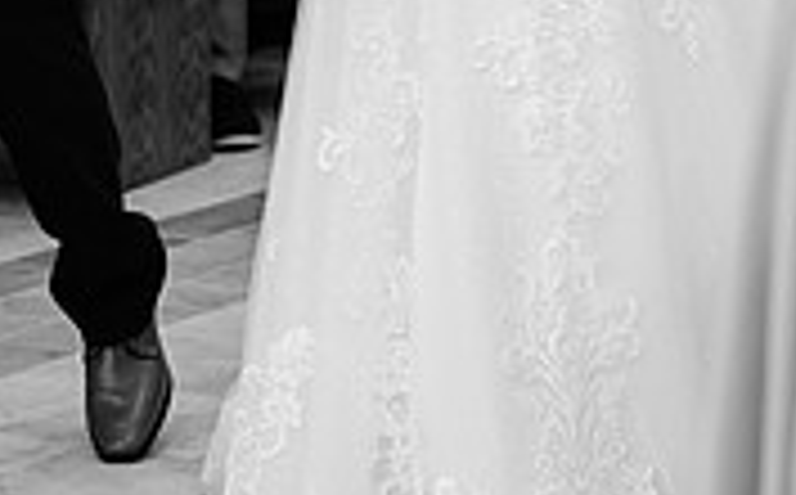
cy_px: -248
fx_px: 5068
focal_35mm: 234
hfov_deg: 9.0
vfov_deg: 5.5
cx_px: 252
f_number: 2.8
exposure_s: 1/250
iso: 1600
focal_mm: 70
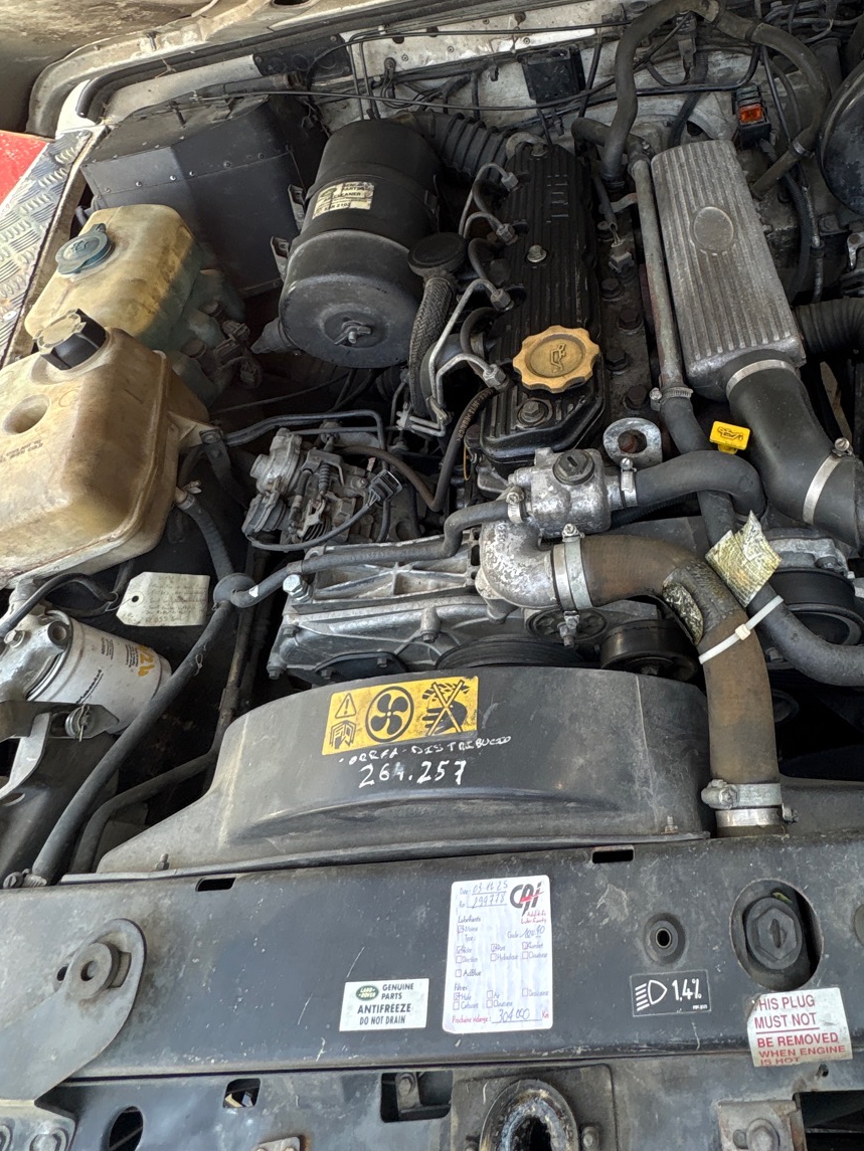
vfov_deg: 73.8
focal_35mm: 22
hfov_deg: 59.4
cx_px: 587
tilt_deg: -48.6
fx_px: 732
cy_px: 375
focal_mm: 2.22
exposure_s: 1/99
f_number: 2.2
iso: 125
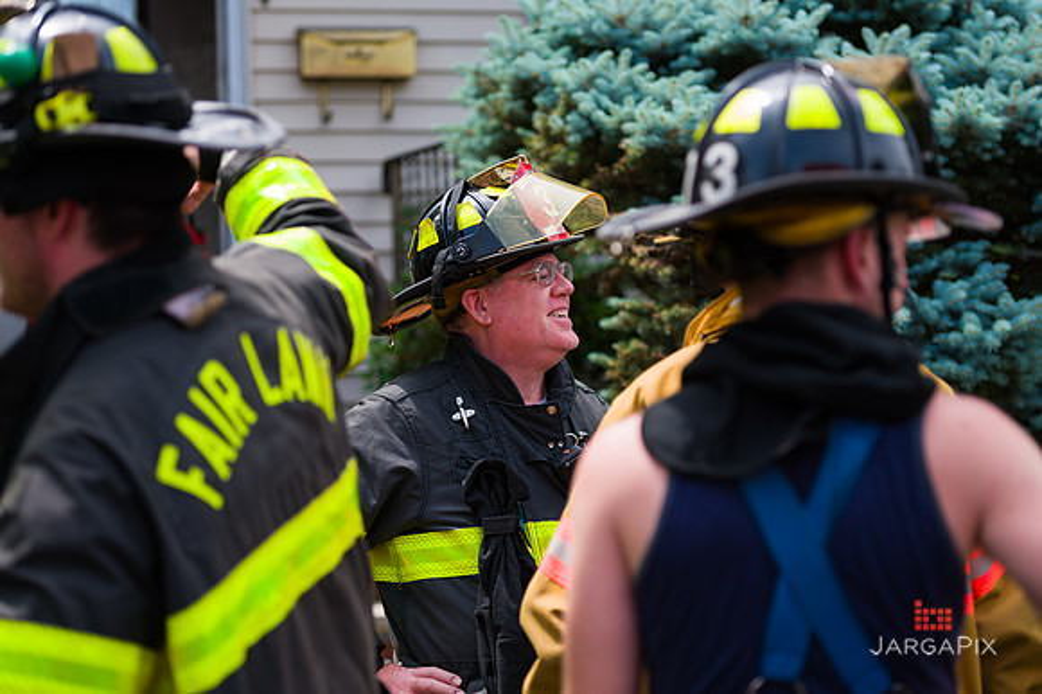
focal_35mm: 95
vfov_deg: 14.4
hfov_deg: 21.5
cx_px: 521
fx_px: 2748
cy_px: 347
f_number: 3.2
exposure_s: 1/1600
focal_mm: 95
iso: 200
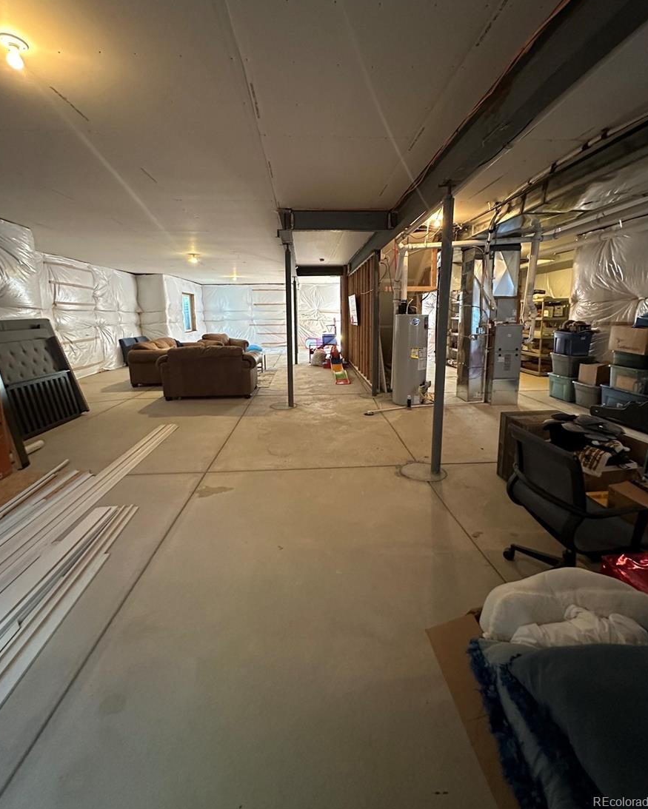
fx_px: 359
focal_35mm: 15
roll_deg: -0.3
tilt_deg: -8.3
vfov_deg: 96.5
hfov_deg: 84.1
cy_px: 367
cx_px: 326
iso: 640
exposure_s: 1/60
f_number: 2.2
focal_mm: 2.22
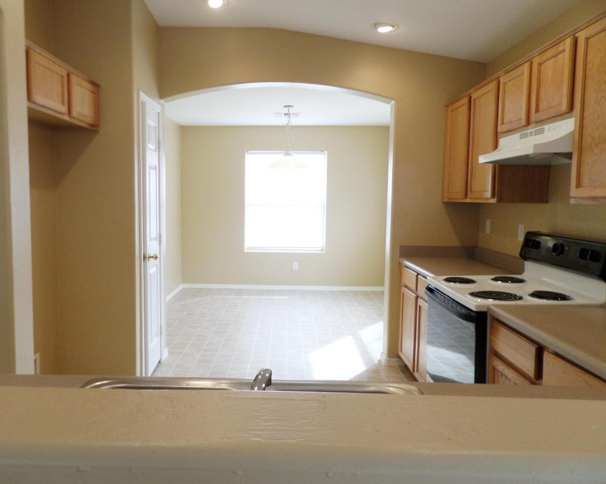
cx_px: 272
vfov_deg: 54.9
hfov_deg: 65.9
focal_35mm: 26
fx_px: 466
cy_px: 237
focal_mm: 4.3
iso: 100
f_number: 3.1
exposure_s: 1/30
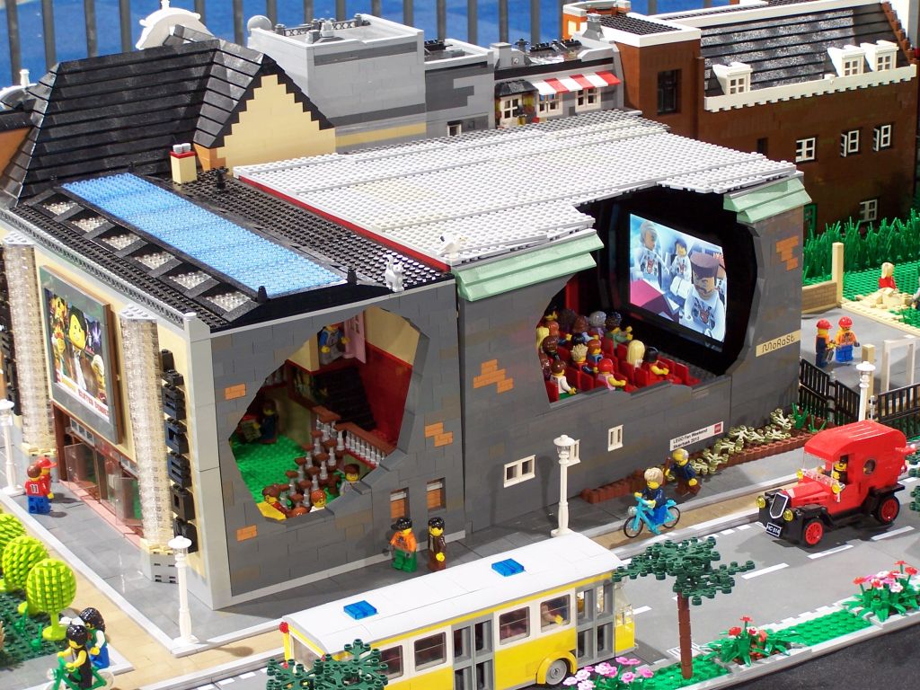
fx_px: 2179
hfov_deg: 23.8
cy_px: 345
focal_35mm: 82
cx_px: 460
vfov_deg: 18.0
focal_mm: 13.7
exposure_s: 1/2
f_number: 3.2
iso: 80
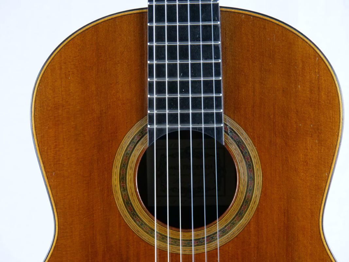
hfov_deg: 15.6
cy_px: 131
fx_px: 1270
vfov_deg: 11.8
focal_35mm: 126
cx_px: 174
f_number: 5.5
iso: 2000
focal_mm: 63
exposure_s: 1/160
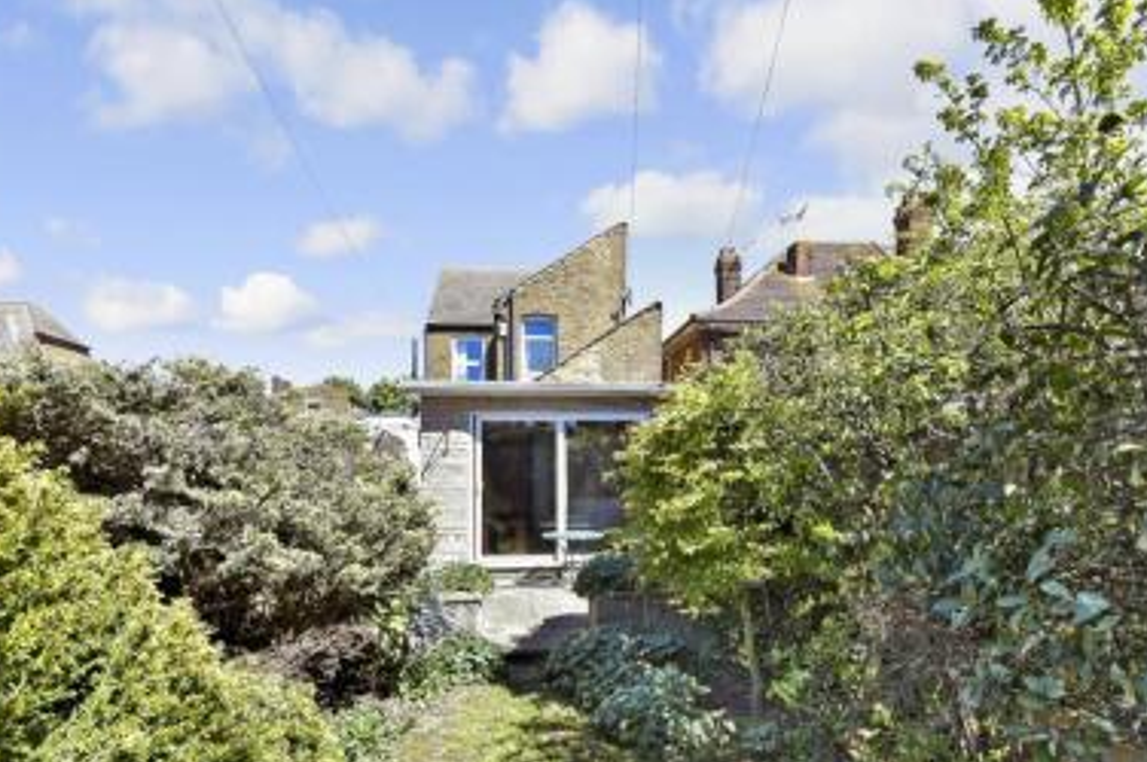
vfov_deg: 63.5
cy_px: 477
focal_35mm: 19
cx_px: 583
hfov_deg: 86.9
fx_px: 605
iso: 500
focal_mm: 10
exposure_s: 1/250
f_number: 8
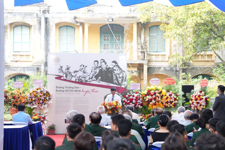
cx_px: 112
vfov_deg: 19.5
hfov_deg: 28.8
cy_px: 75
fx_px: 438
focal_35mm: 70
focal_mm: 70
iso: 500
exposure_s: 1/400
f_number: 2.8
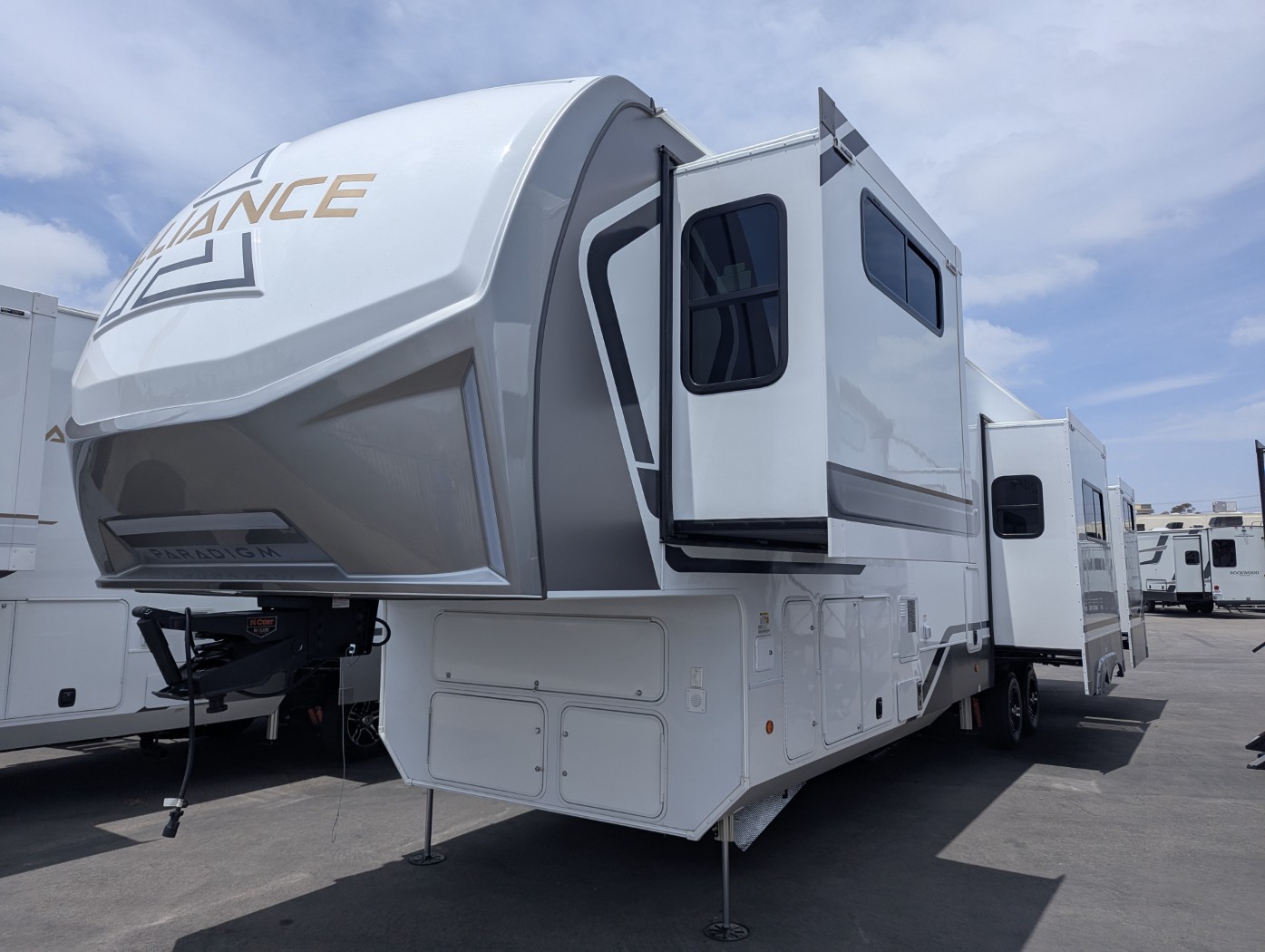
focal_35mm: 24
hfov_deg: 71.5
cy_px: 476
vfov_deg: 56.9
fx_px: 878
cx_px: 632
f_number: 1.85
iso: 47
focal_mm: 6.81
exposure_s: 1/4717
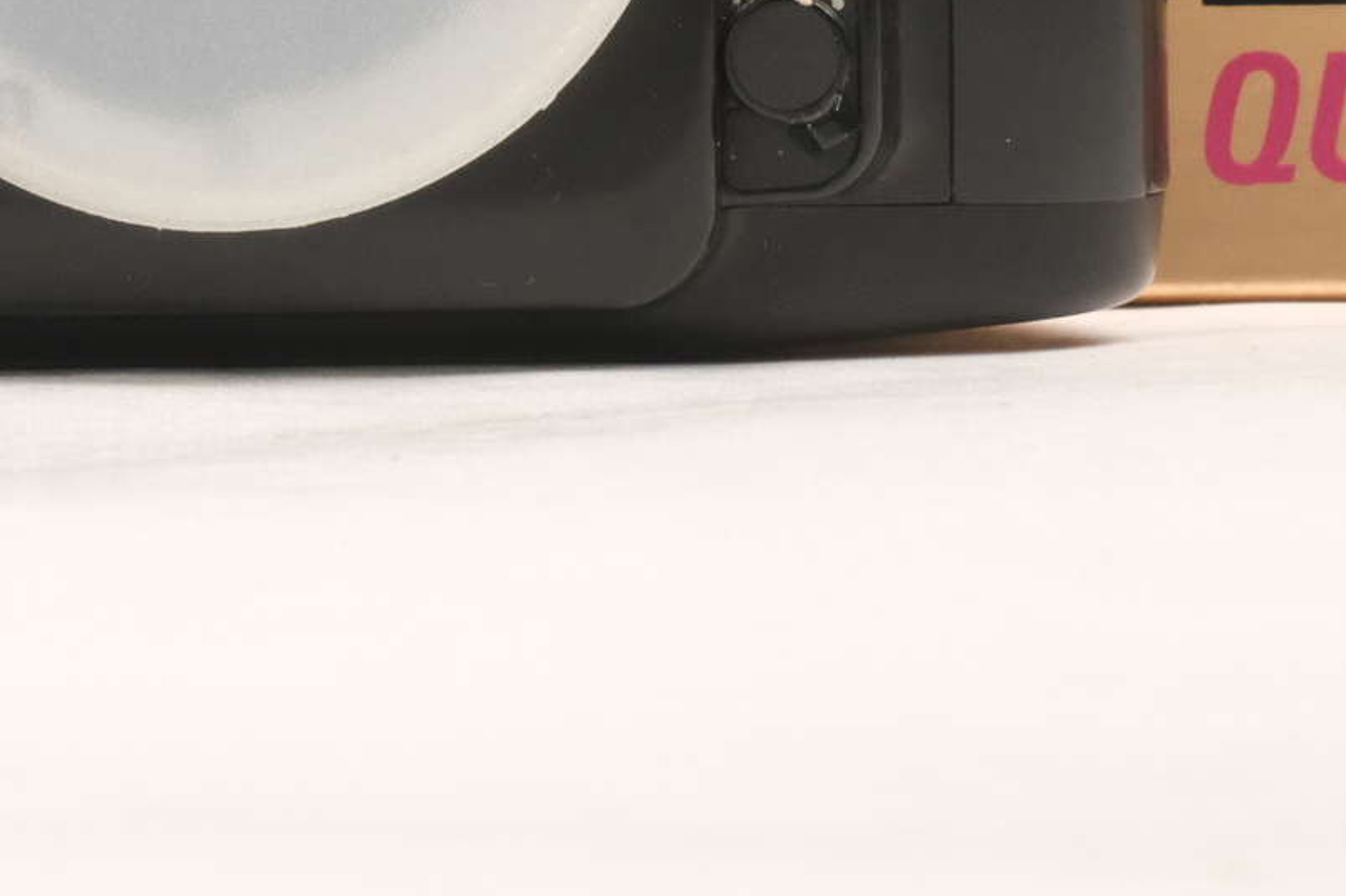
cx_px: 0
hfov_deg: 7.6
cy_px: -291
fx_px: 10055
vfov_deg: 5.1
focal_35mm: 269
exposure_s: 1/60
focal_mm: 60
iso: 3200
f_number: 16
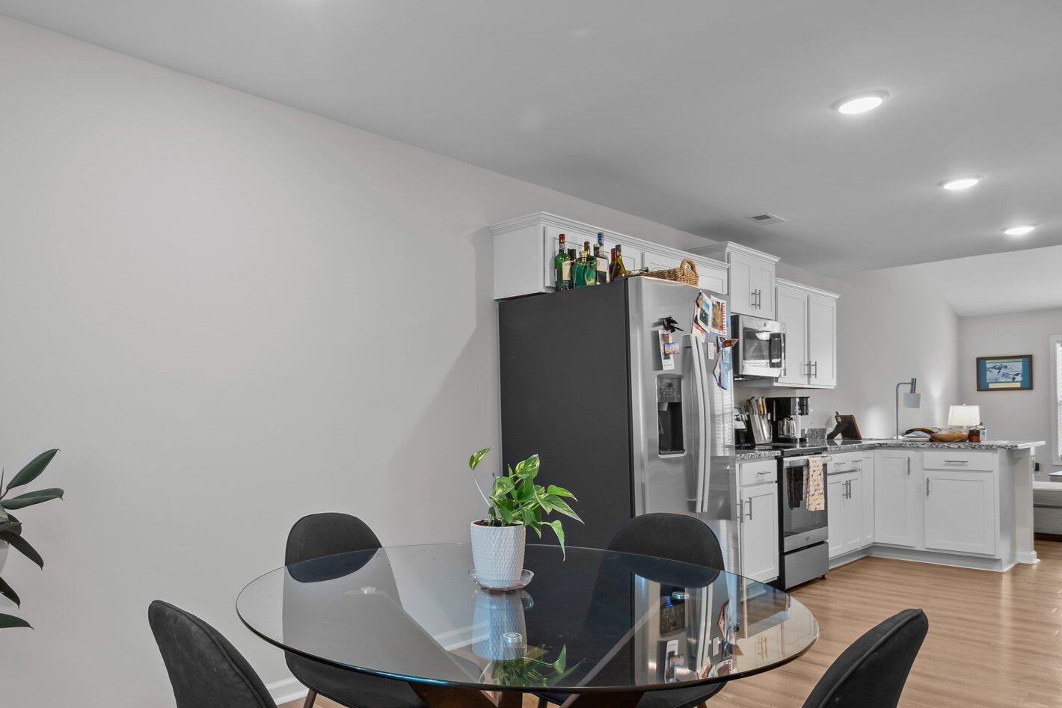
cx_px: 365
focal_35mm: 24
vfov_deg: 52.9
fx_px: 708
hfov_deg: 71.8
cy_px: 417
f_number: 6.3
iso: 200
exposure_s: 1/2
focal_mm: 8
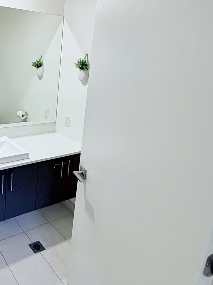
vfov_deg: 65.0
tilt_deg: -12.8
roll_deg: -1.6
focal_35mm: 27
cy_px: 120
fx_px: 222
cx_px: 14
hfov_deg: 45.5
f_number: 2.2
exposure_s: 1/60
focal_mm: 2.22
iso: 250
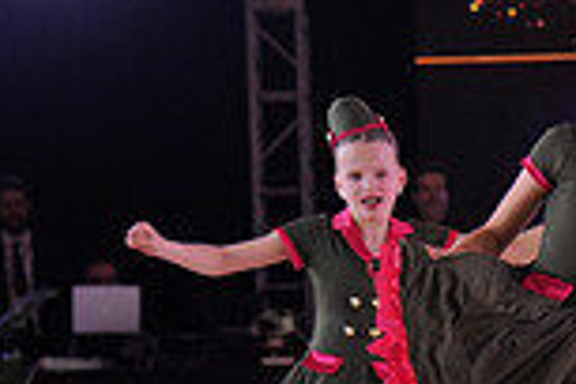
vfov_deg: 5.2
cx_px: 1073
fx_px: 4256
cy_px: 367
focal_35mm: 266
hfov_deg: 7.5
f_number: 3.5
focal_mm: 70
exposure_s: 1/500
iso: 1000
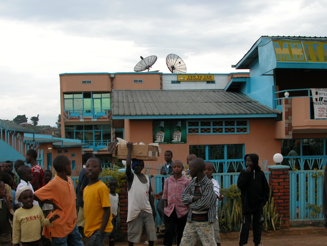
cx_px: 166
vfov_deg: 25.2
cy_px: 149
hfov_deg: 33.2
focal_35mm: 58
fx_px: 548
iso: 100
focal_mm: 10.7
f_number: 4.6
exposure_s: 1/122
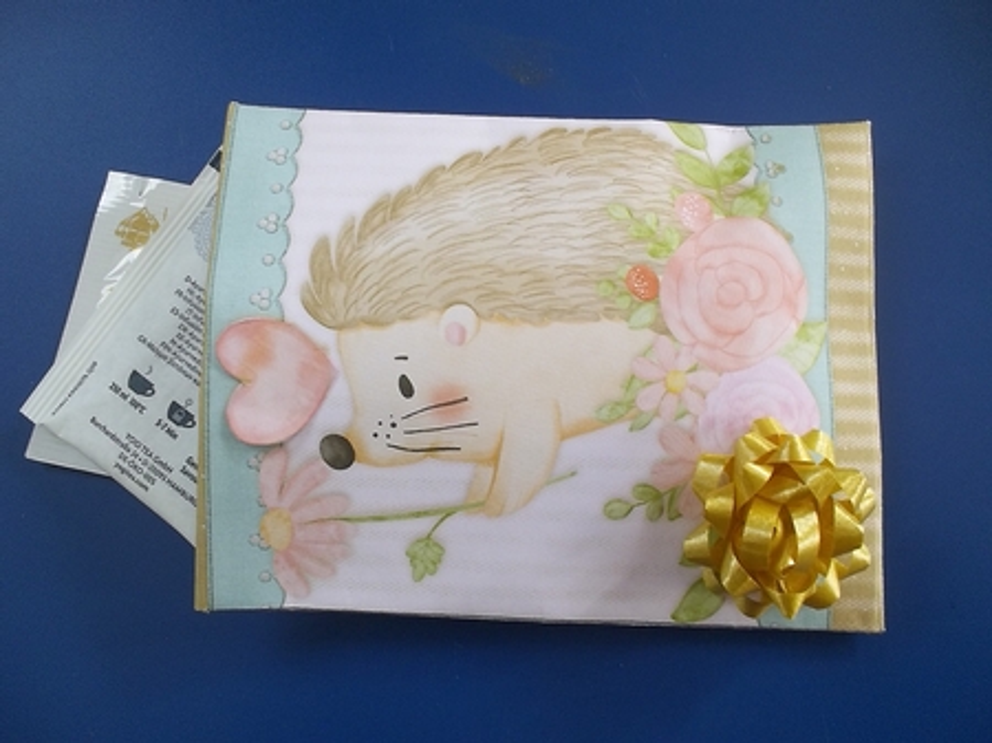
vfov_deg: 48.2
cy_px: 372
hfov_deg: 61.7
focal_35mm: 29
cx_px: 496
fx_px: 831
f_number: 3.3
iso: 109
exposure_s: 1/30
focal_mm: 4.1
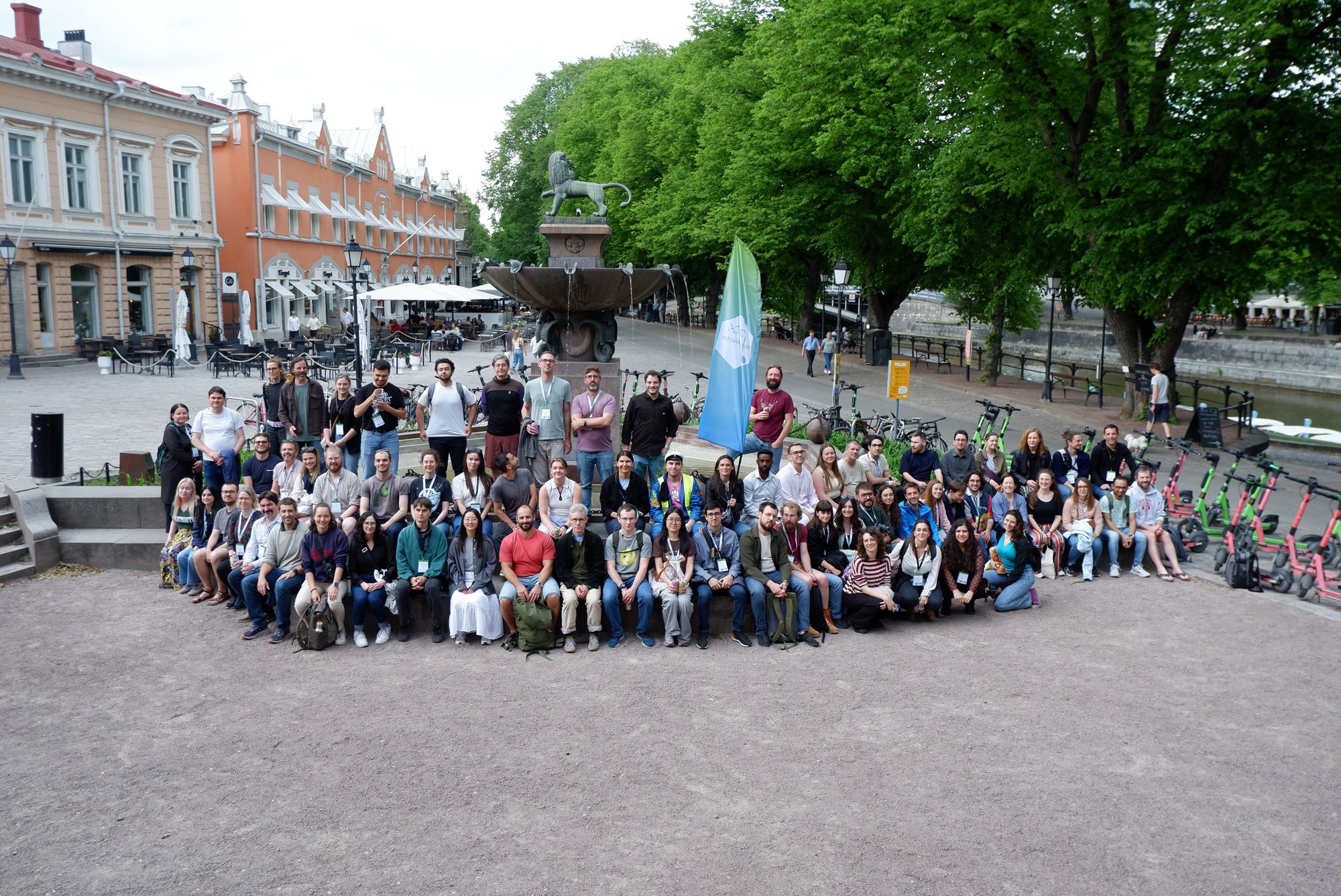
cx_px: 670
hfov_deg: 63.6
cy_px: 448
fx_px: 1081
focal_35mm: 29
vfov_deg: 45.0
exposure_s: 1/125
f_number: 4.5
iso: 250
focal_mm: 19.7
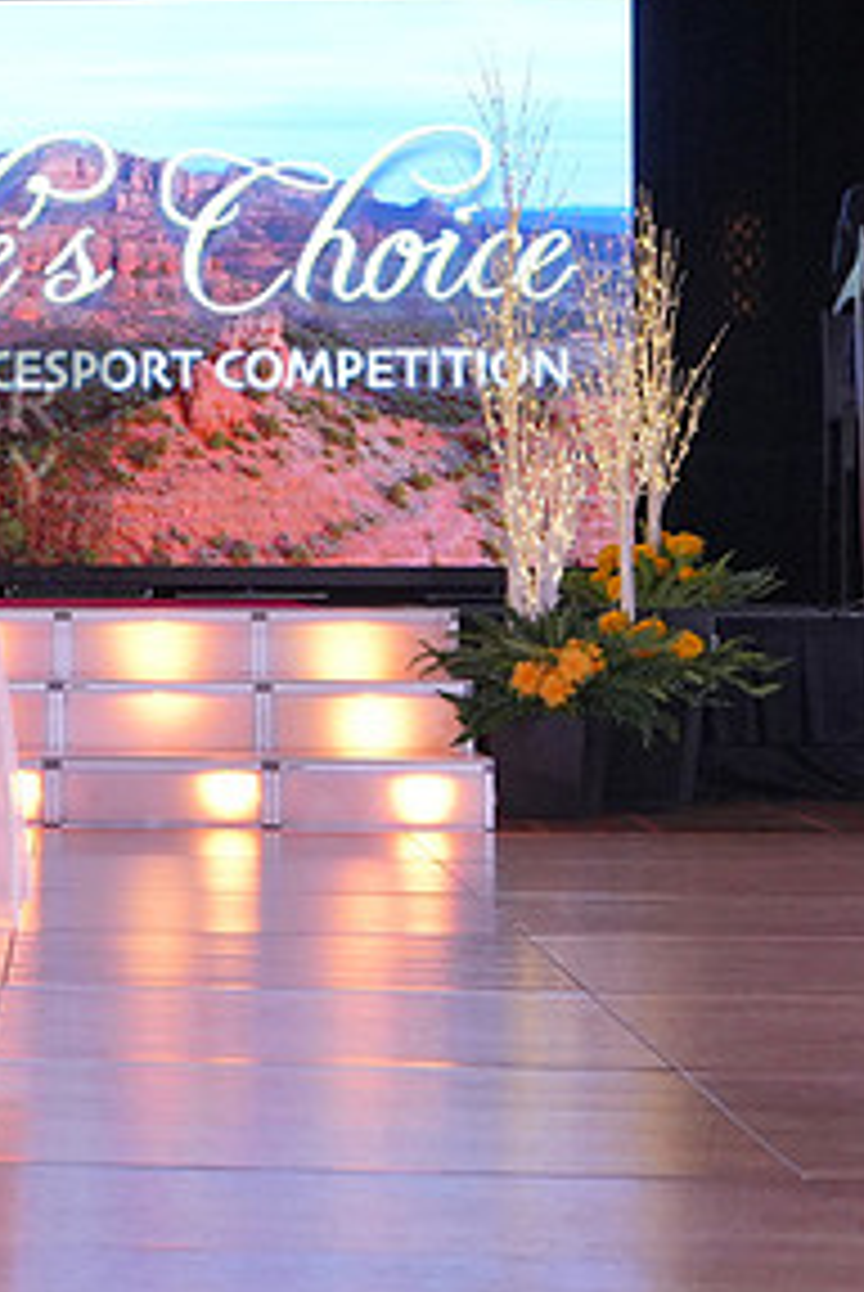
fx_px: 3771
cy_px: 448
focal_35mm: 105
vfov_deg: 19.4
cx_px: -378
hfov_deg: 12.5
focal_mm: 35
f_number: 4
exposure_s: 1/400
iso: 1600
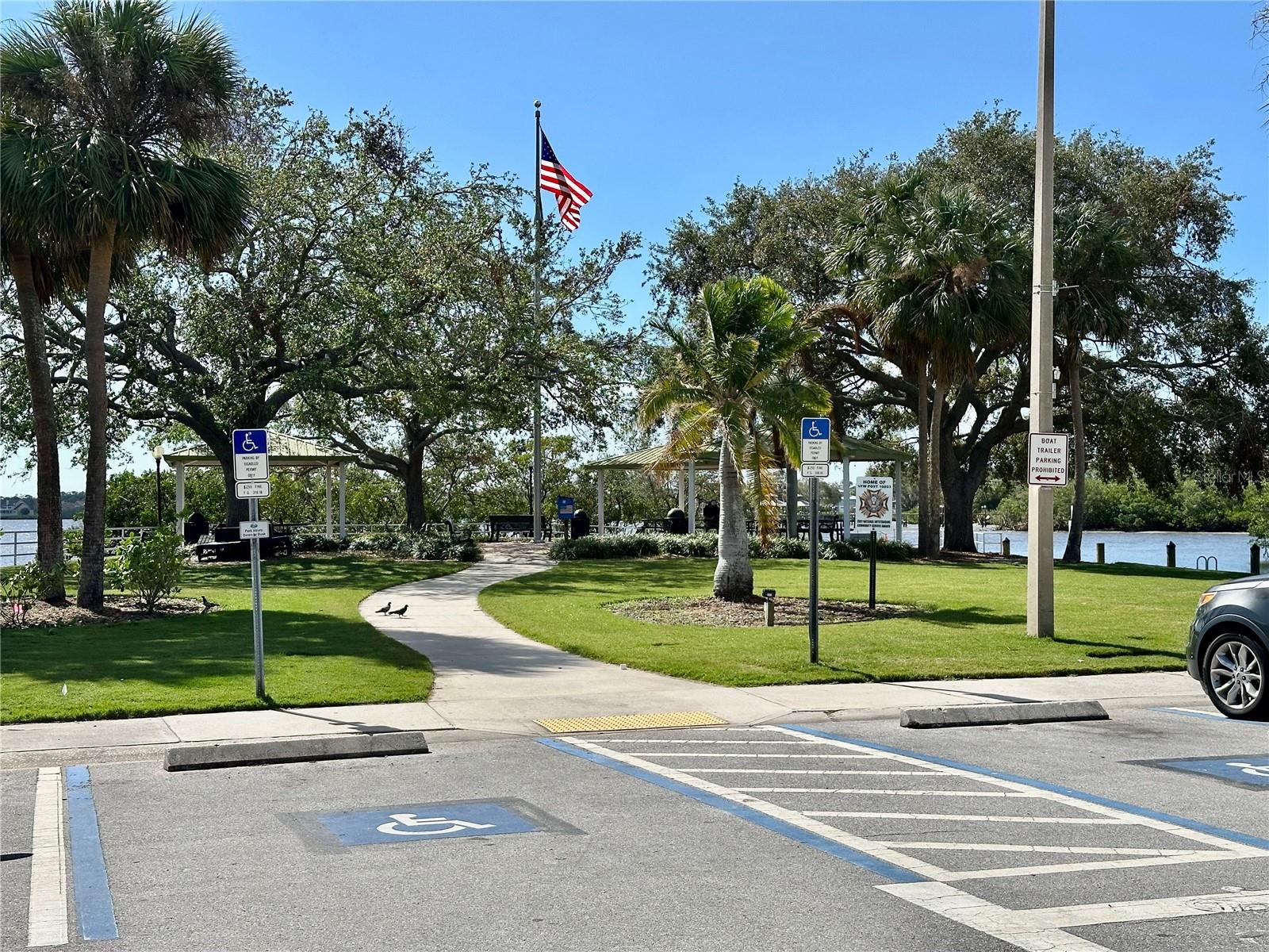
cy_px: 476
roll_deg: +0.1
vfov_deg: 30.3
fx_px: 1760
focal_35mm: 48
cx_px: 634
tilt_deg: +1.6
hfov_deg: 39.7
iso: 64
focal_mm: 6.86
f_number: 1.78
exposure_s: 1/5000
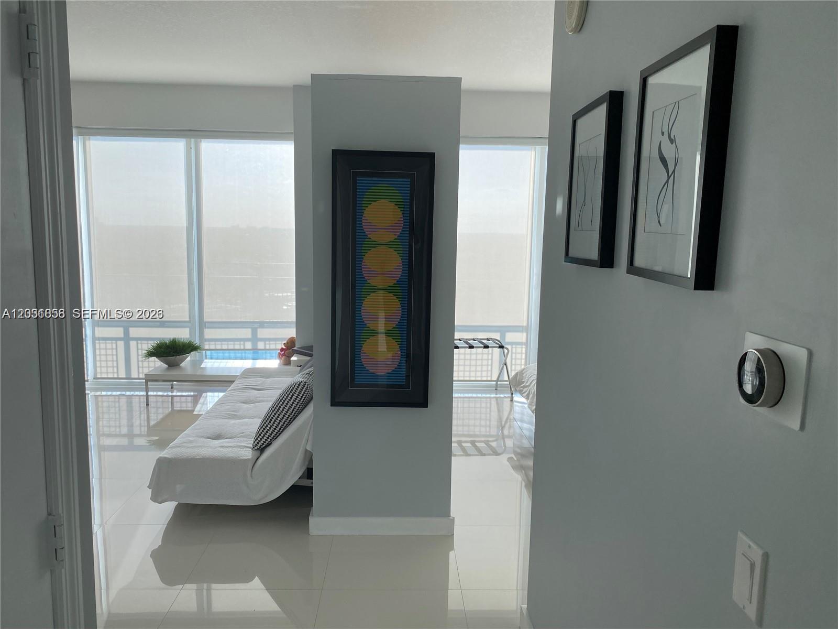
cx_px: 419
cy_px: 314
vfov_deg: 53.1
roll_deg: -0.8
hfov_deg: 67.3
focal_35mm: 26
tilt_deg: -5.6
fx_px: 629
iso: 32
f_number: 1.8
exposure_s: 1/463
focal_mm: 4.25
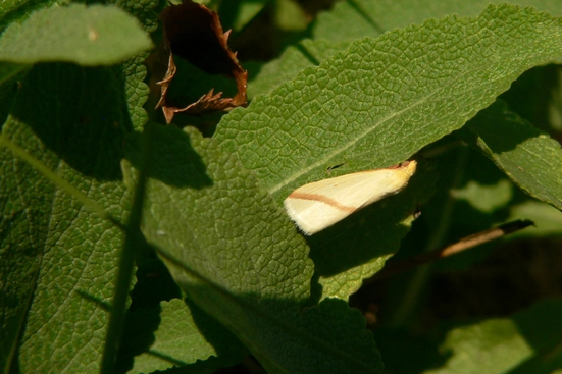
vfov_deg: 11.8
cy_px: 152
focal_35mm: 116
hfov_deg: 17.6
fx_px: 1810
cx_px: 325
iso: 80
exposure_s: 1/1000
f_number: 4
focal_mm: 16.1
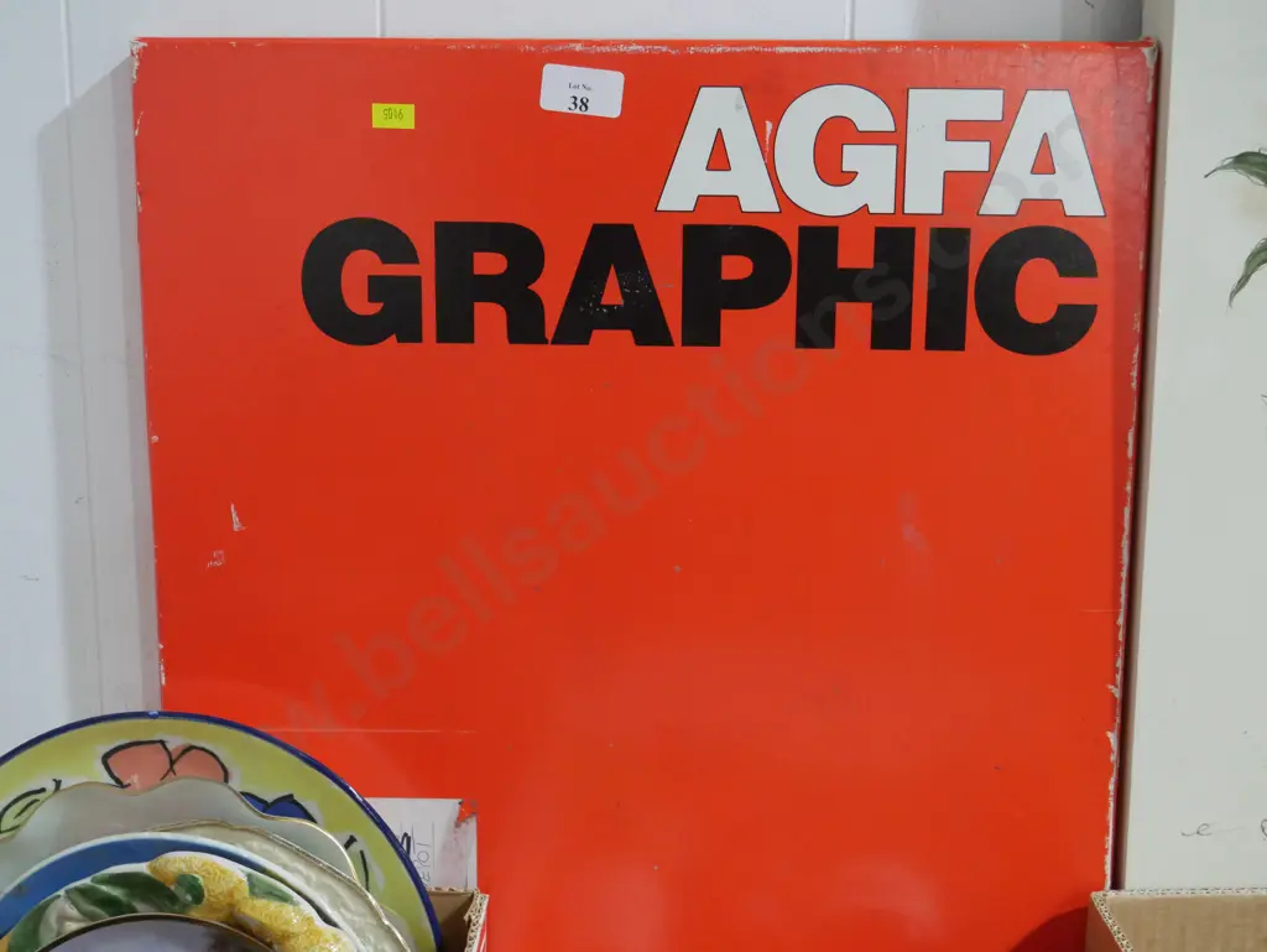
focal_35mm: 46
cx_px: 634
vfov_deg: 31.5
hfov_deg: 41.2
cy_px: 476
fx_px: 1684
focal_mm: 23
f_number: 5.1
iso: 2500
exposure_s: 1/60
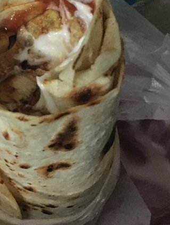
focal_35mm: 63
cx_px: 56
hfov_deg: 23.2
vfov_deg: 30.3
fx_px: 412
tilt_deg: -78.6
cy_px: 62
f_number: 2.2
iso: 800
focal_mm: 4.15
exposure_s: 1/17
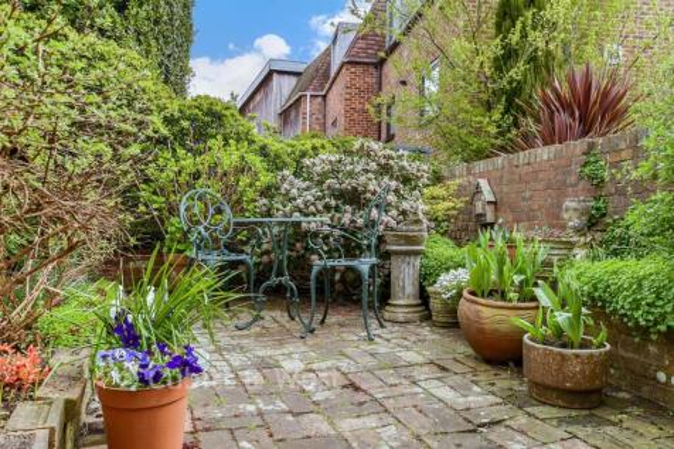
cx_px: 337
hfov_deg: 61.9
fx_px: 561
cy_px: 224
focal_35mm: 30
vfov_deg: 43.6
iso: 200
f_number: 8
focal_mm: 20
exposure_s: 1/125
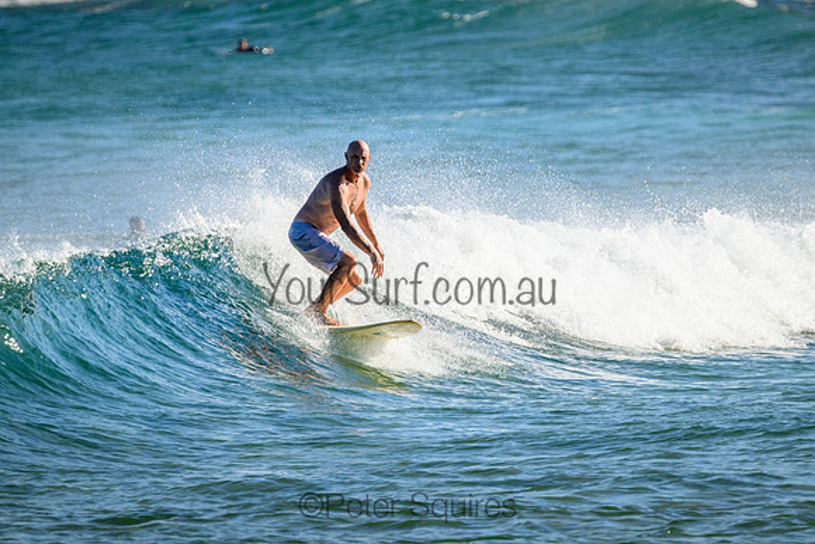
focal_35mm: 800
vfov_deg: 1.7
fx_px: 18114
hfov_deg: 2.6
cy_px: 272
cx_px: 408
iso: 720
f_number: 11
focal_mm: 800
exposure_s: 1/2000
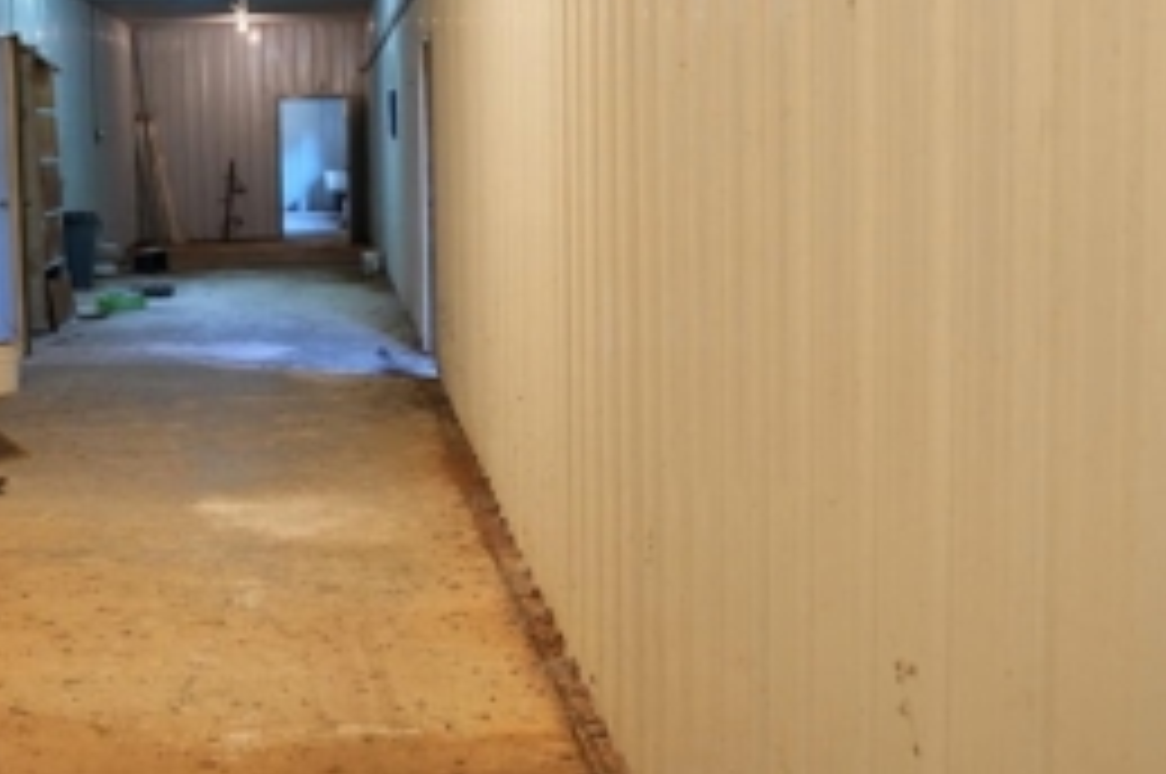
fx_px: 1520
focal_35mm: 47
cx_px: 212
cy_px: 261
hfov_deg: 40.0
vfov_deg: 28.4
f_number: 2.8
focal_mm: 27
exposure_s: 1/60
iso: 2000
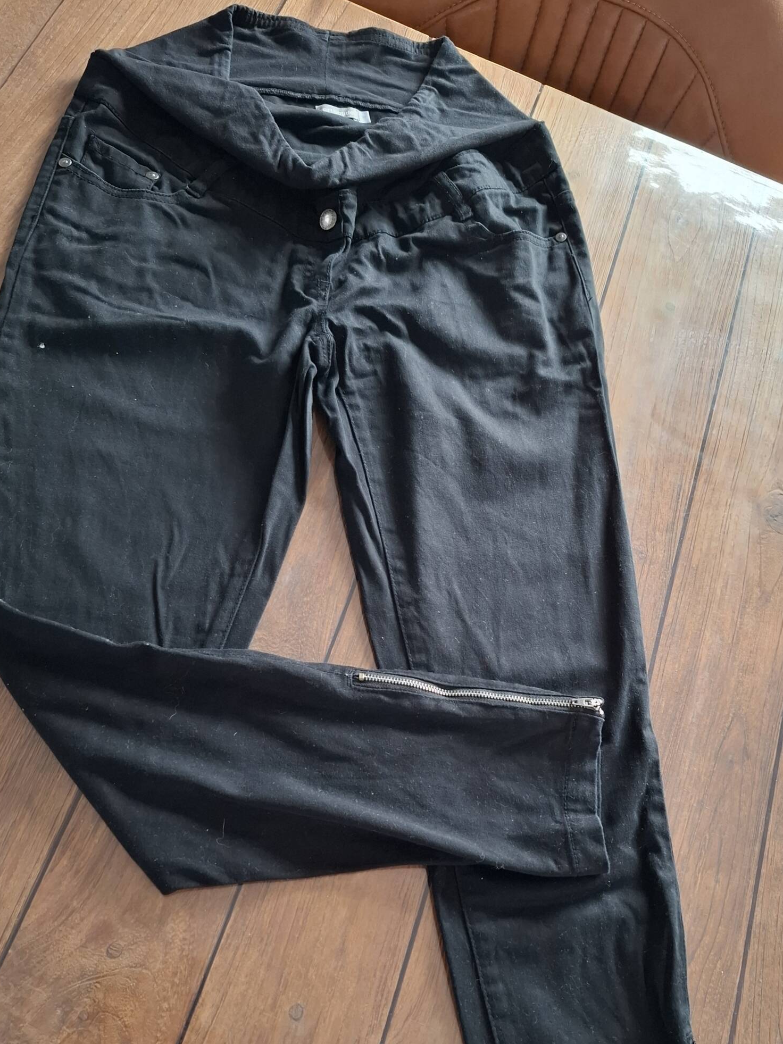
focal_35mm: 30
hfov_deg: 46.8
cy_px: 637
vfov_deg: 59.4
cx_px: 420
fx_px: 905
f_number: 1.8
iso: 320
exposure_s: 1/50
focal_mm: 5.54
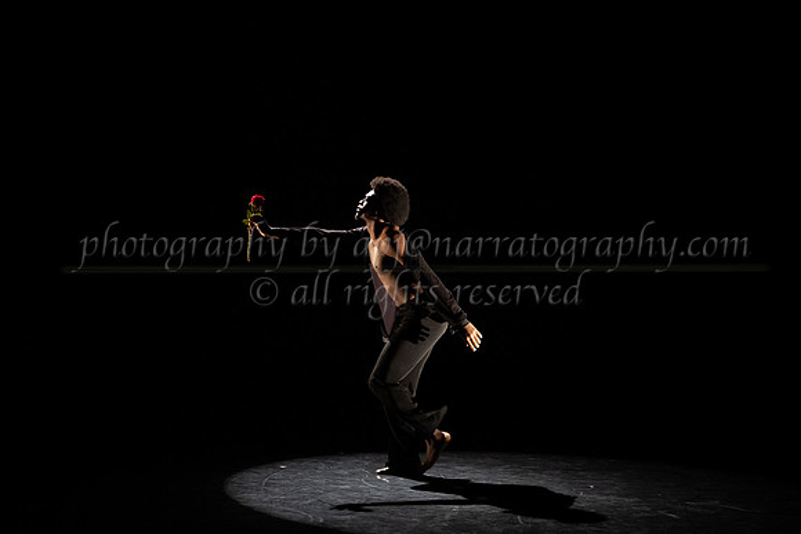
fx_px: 2448
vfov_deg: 12.5
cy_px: 267
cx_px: 400
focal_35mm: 110
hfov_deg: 18.6
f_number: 3.2
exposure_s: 1/500
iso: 5000
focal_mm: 110
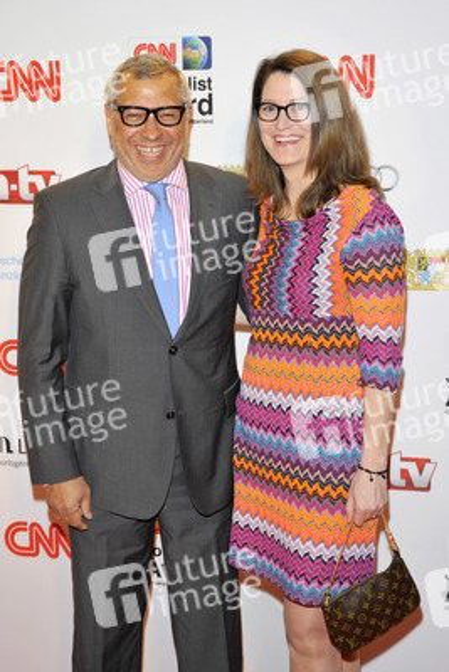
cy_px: 336
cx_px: 224
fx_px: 1159
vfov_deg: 32.4
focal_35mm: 62
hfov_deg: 21.9
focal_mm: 62
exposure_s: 1/250
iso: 800
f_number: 6.3
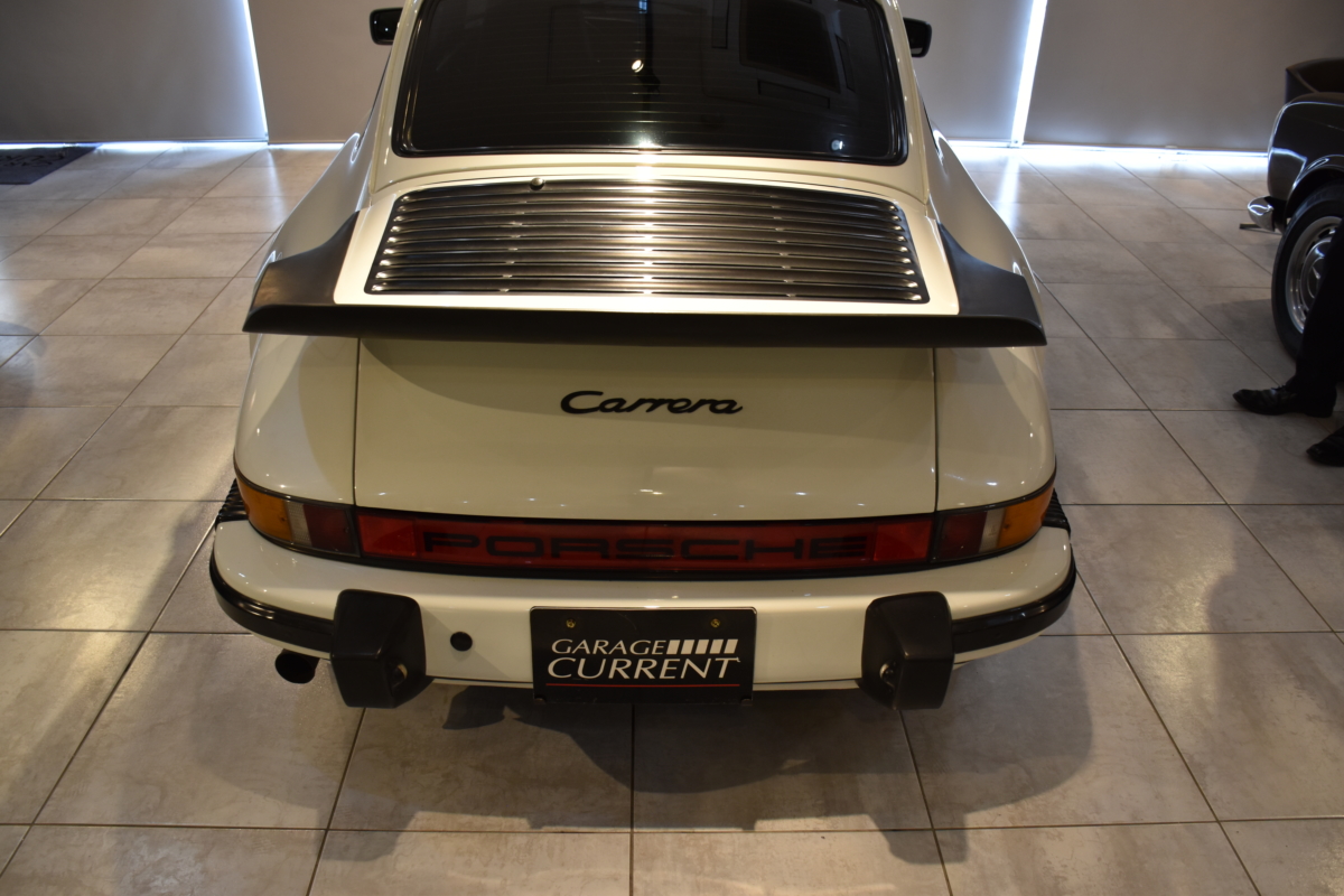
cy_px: 448
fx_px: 1008
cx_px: 672
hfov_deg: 67.4
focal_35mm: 27
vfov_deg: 47.9
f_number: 4
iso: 500
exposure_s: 1/60
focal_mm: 18
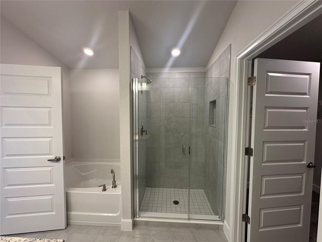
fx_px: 130
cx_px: 161
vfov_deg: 85.7
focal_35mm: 14
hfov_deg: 102.1
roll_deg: -0.4
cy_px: 121
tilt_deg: -2.3
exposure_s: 1/120
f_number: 2.2
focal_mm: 2.22
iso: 160
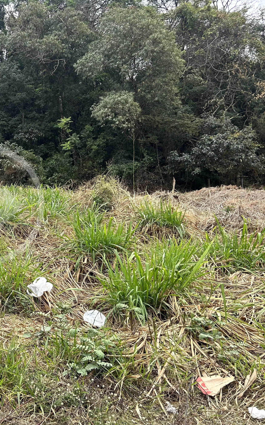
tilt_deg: +0.3
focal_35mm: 40
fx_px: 462
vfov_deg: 49.3
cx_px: -16
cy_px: 205
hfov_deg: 29.3
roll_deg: +0.4
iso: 50
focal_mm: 5.7
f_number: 1.5
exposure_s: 1/342
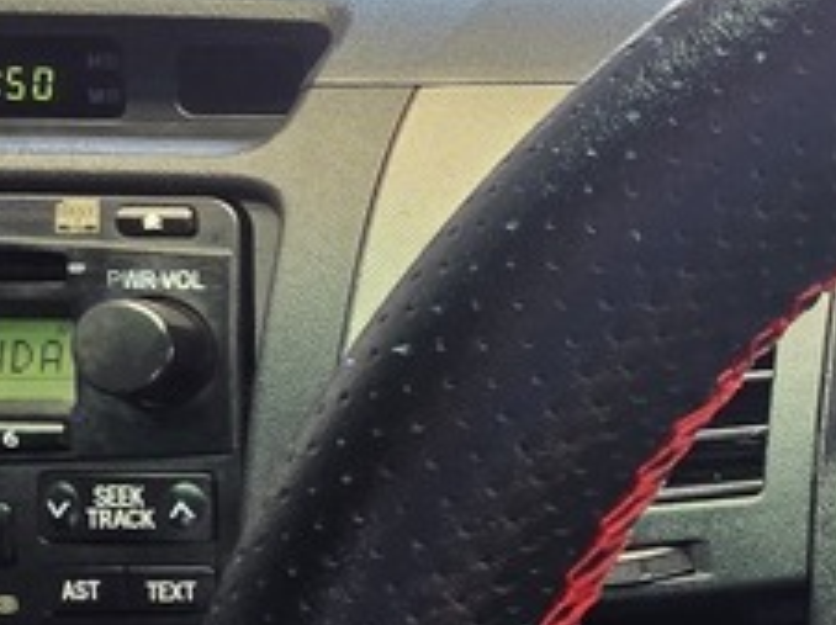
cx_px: 1513
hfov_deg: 21.3
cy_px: 547
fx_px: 1423
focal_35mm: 59
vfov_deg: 24.2
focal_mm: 2.2
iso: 200
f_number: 2.2
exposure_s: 1/50
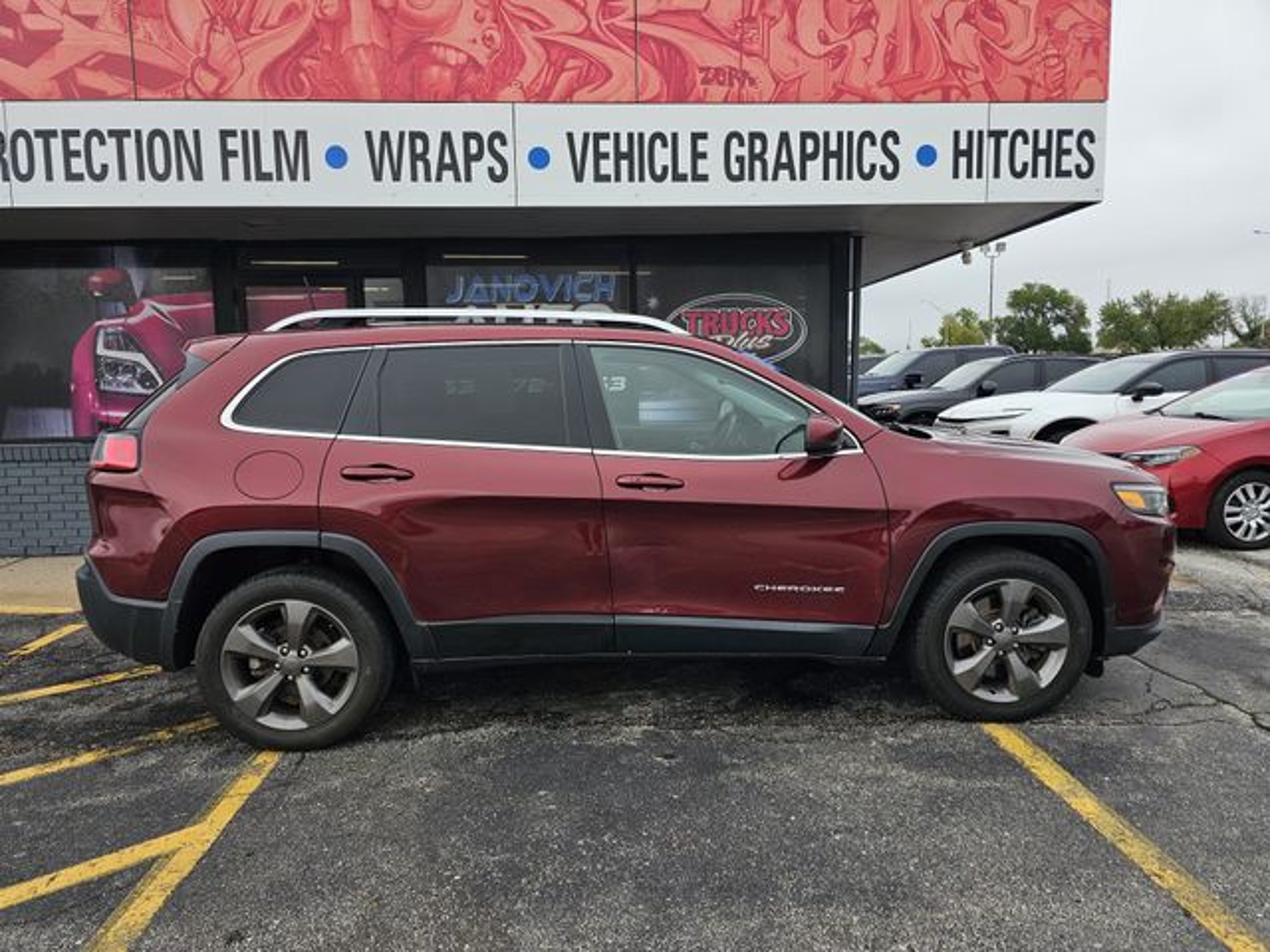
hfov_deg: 73.9
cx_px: 635
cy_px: 476
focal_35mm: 23
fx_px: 844
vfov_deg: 58.9
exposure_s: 1/395
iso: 10
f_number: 1.7
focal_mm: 6.3
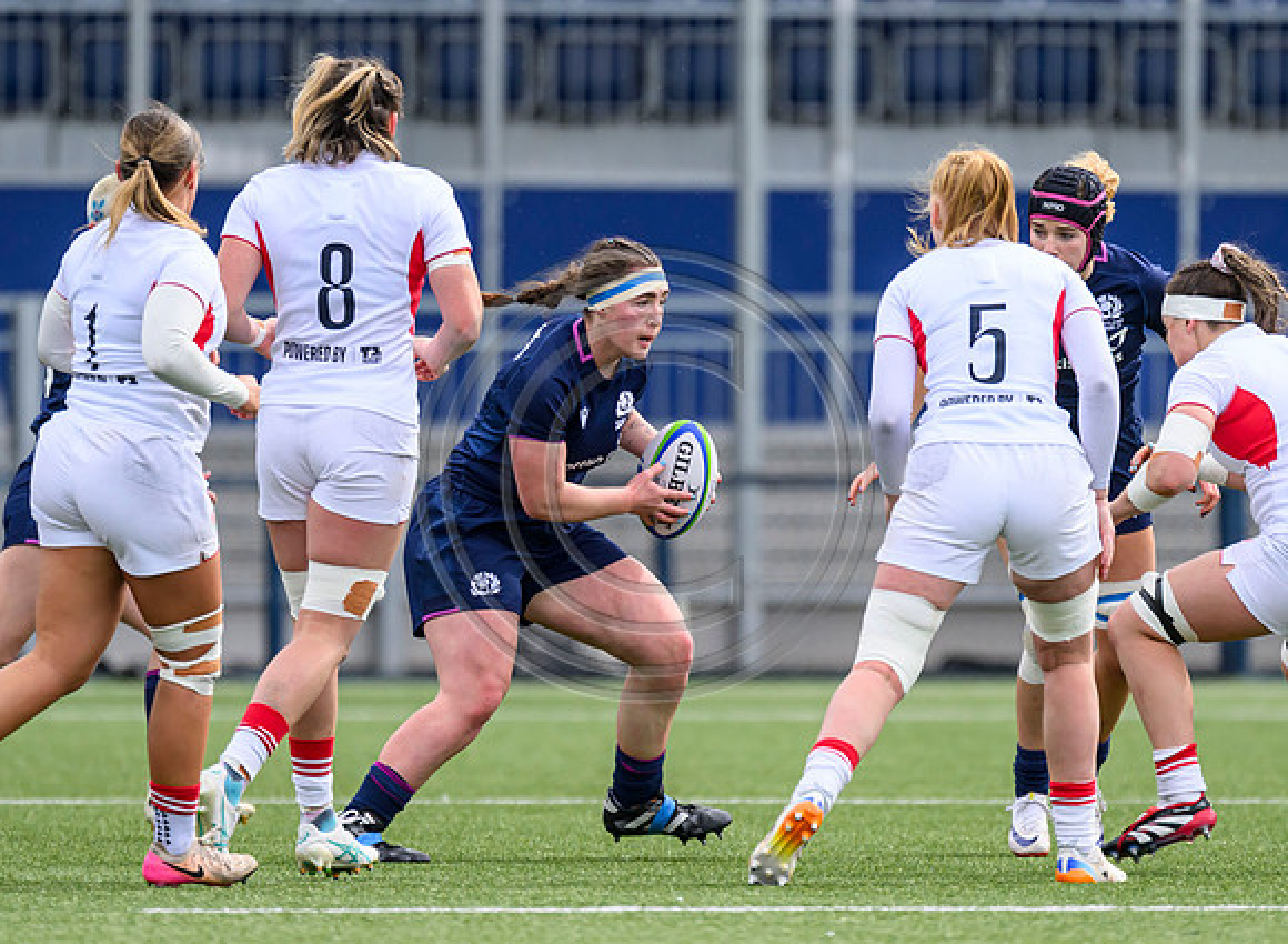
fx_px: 37643
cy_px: 412
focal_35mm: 1020
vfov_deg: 1.4
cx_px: 617
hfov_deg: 2.0
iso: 500
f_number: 4
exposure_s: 1/2000
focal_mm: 560
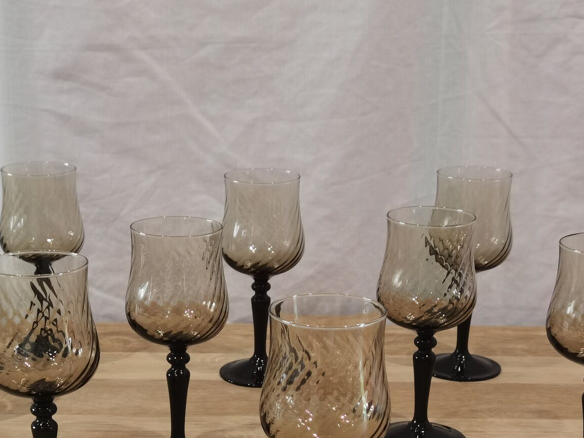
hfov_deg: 28.1
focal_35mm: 69
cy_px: 376
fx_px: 1164
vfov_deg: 21.0
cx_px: 267
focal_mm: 6.71
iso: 100
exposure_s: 1/50
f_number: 1.9
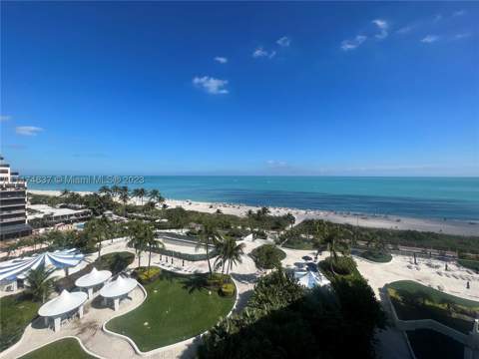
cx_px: 240
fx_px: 180
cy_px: 180
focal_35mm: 13
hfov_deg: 106.2
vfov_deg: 89.9
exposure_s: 1/2538
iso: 32
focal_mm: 1.57
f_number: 1.8
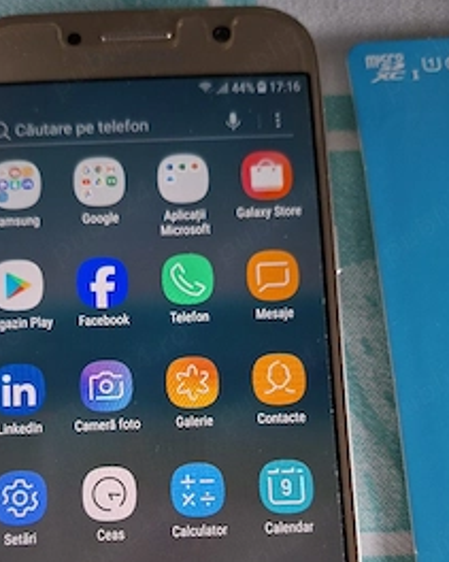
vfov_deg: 51.2
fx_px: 565
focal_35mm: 34
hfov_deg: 42.9
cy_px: 402
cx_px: 162
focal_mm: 5.54
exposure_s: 1/50
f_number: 1.8
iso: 160
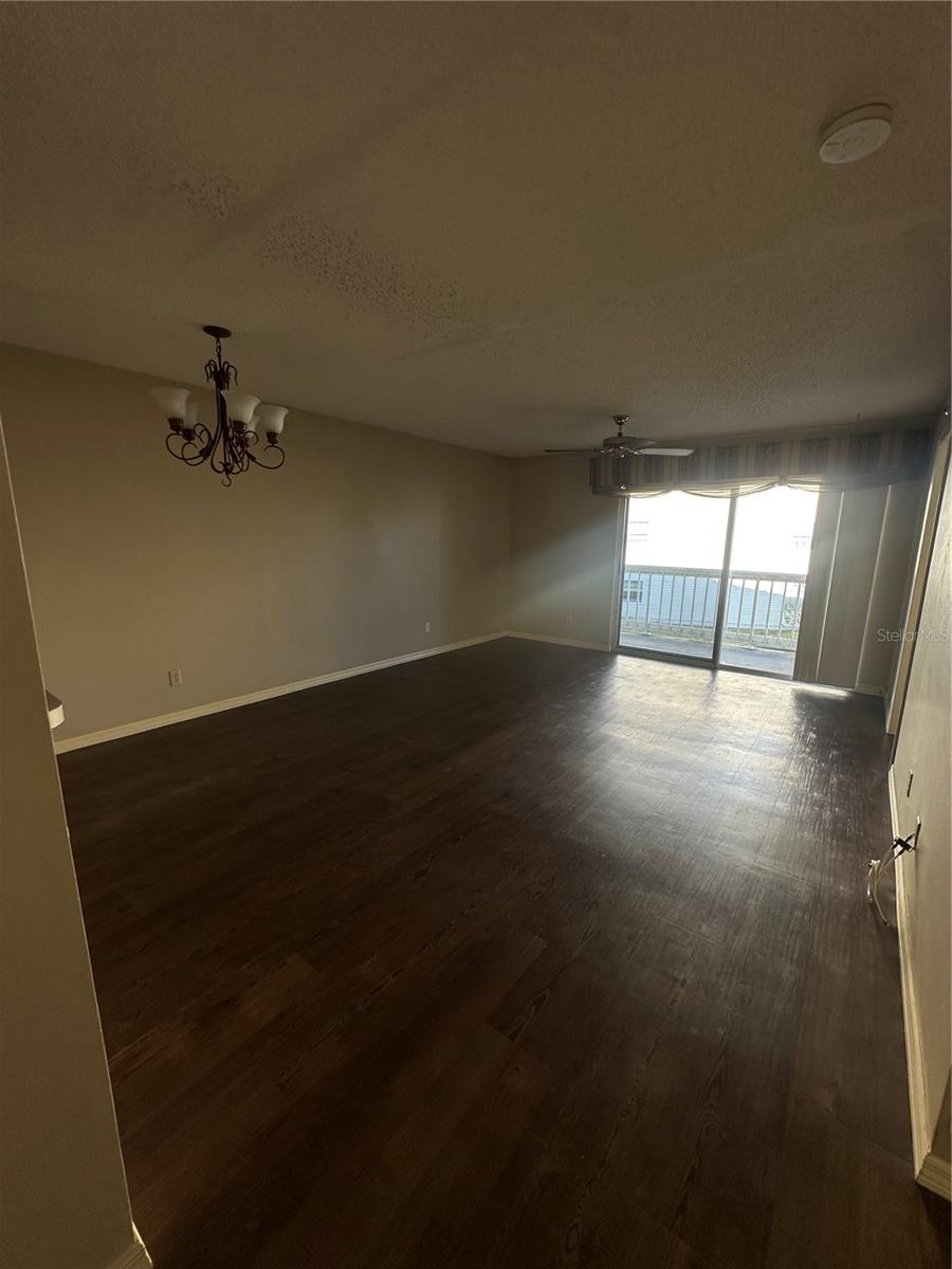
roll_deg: -1.1
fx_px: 513
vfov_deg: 102.1
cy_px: 634
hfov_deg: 85.7
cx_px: 476
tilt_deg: -11.2
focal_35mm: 14
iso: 40
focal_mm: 2.22
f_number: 2.2
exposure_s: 1/127
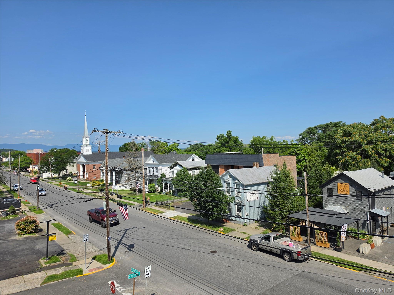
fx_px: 262
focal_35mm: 23
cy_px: 148
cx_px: 197
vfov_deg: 58.9
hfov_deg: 73.9
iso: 64
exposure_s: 1/7622
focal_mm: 6.5
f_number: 1.4
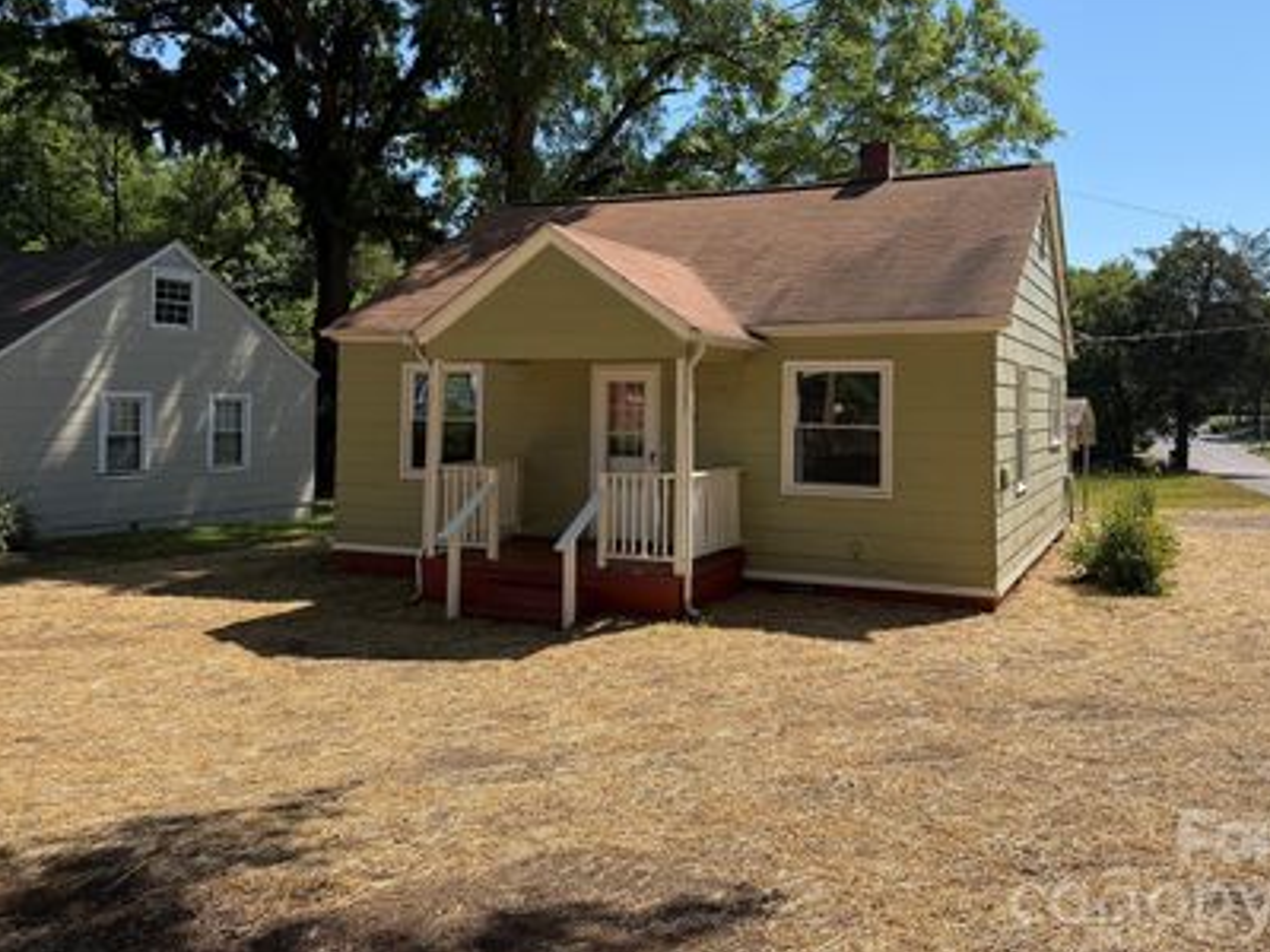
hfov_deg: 59.9
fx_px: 1101
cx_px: 683
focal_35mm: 30
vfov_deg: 46.4
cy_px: 367
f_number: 1.78
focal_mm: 6.76
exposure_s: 1/3584
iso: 80
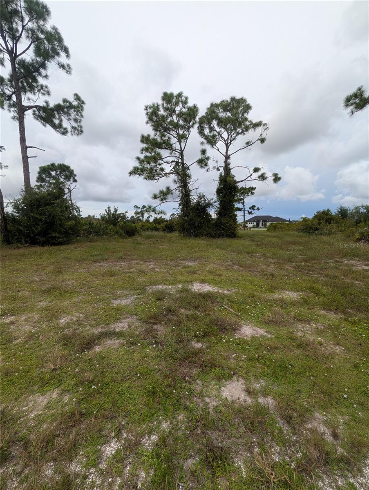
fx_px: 170
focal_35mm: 12
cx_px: 184
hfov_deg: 94.6
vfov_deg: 110.5
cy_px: 245
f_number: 1.7
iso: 49
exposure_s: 1/2252
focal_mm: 2.02
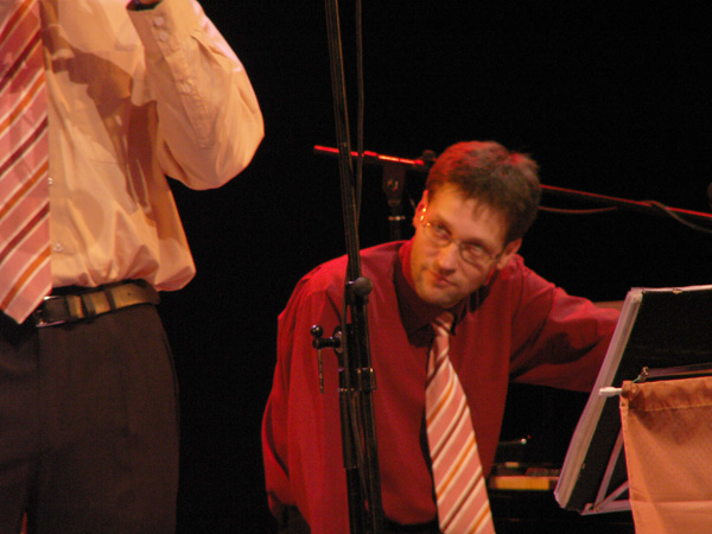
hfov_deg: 4.7
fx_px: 8639
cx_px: 356
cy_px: 267
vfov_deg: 3.5
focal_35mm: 420
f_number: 4.5
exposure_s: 1/25
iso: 160
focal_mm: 69.45
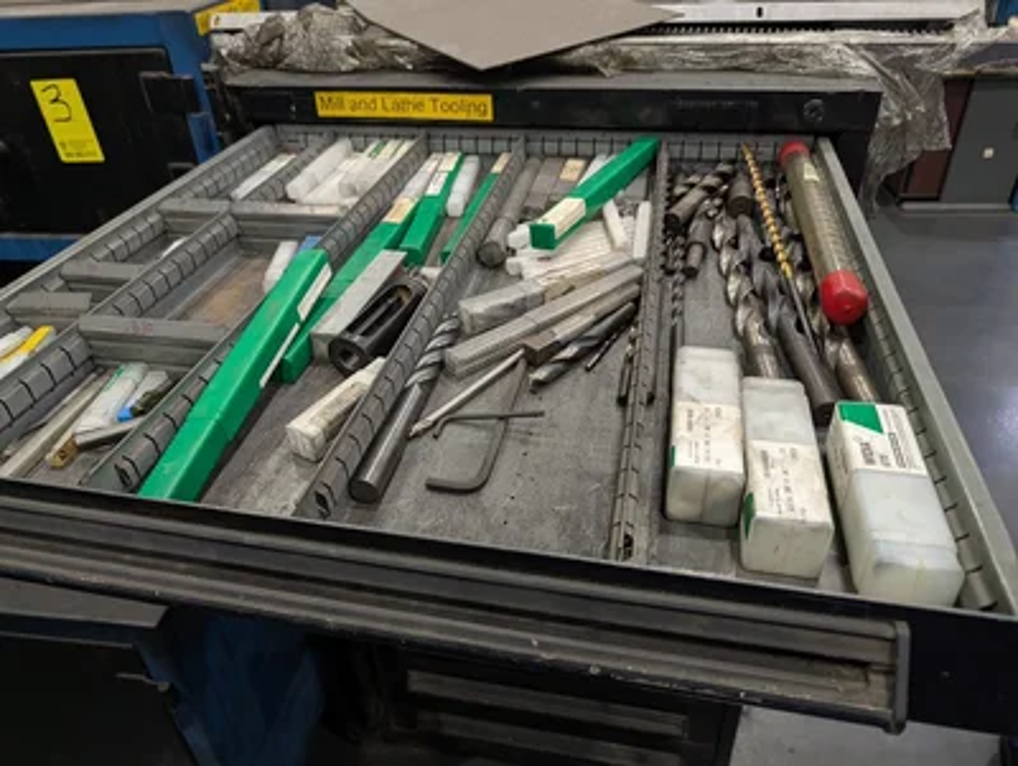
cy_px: 383
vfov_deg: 56.9
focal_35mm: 24
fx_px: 707
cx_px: 509
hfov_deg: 71.5
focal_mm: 6.9
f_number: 1.68
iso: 255
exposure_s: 1/120
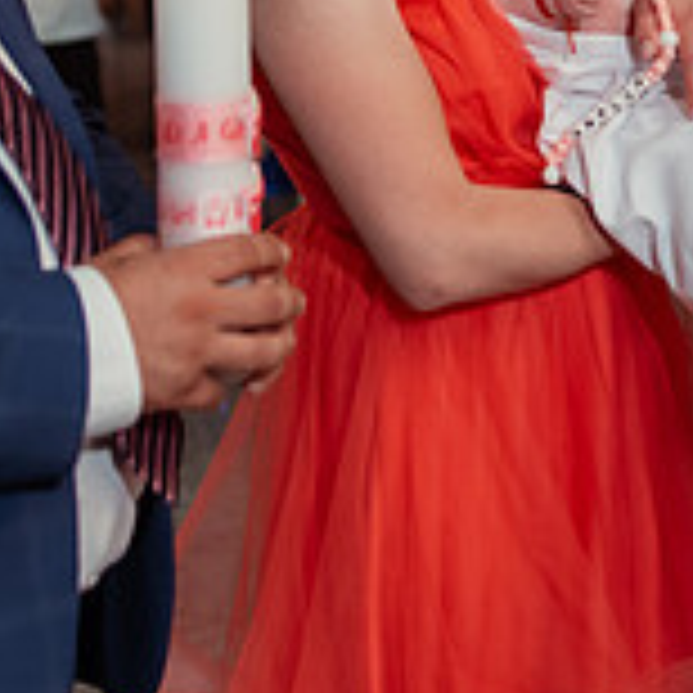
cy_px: -65
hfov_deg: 13.5
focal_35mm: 123
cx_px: 977
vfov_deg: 13.9
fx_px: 2786
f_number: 2.5
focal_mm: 35
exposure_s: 1/200
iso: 1600
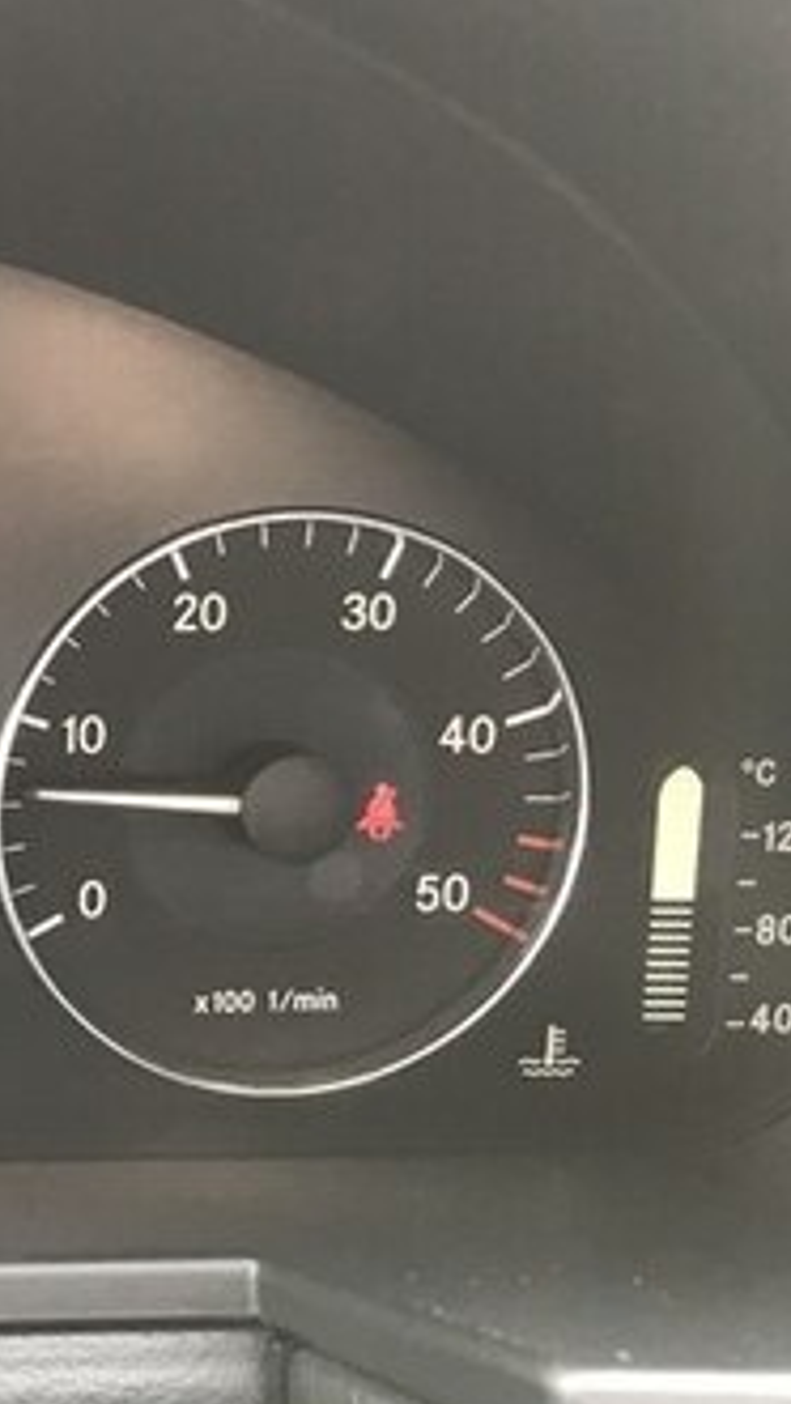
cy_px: 474
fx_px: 2271
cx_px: -583
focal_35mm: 61
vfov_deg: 34.0
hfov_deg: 16.8
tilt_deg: -21.7
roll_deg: -2.6
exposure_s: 1/17
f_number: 1.8
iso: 40
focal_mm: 3.99
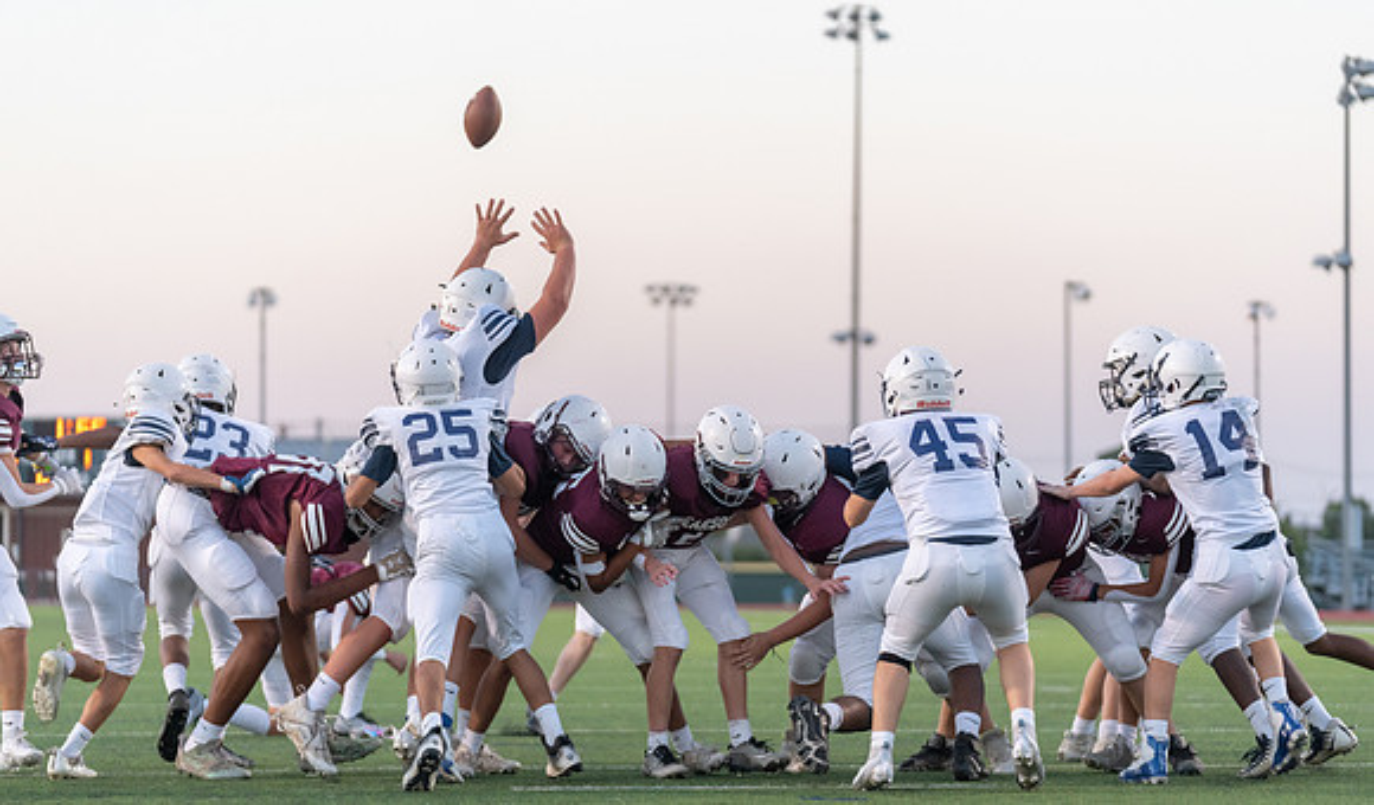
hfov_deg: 15.8
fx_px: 4947
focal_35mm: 134
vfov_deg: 9.3
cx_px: 737
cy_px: 485
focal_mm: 120
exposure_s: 1/1250
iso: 1000
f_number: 2.8
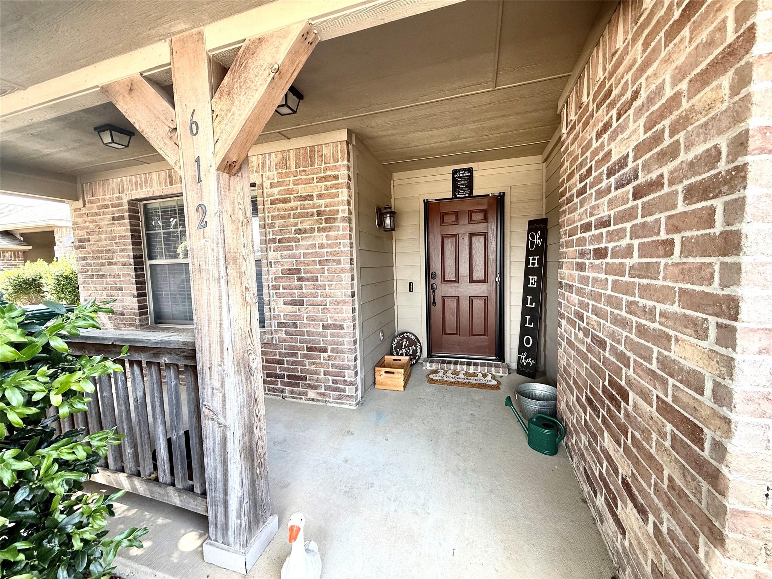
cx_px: 386
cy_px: 290
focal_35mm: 14
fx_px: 312
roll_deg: +1.6
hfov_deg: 102.1
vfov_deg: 85.7
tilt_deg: -4.3
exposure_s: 1/99
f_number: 2.2
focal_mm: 2.22
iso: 100
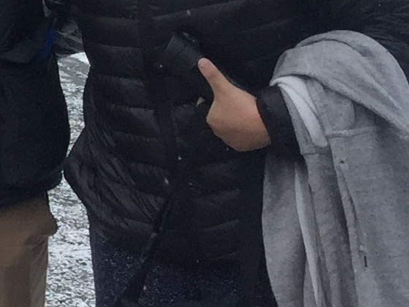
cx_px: -712
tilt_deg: -4.4
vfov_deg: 8.5
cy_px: -114
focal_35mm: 171
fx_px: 2020
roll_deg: +1.9
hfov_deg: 9.6
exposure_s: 1/1319
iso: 32
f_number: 2.2
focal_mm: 4.15
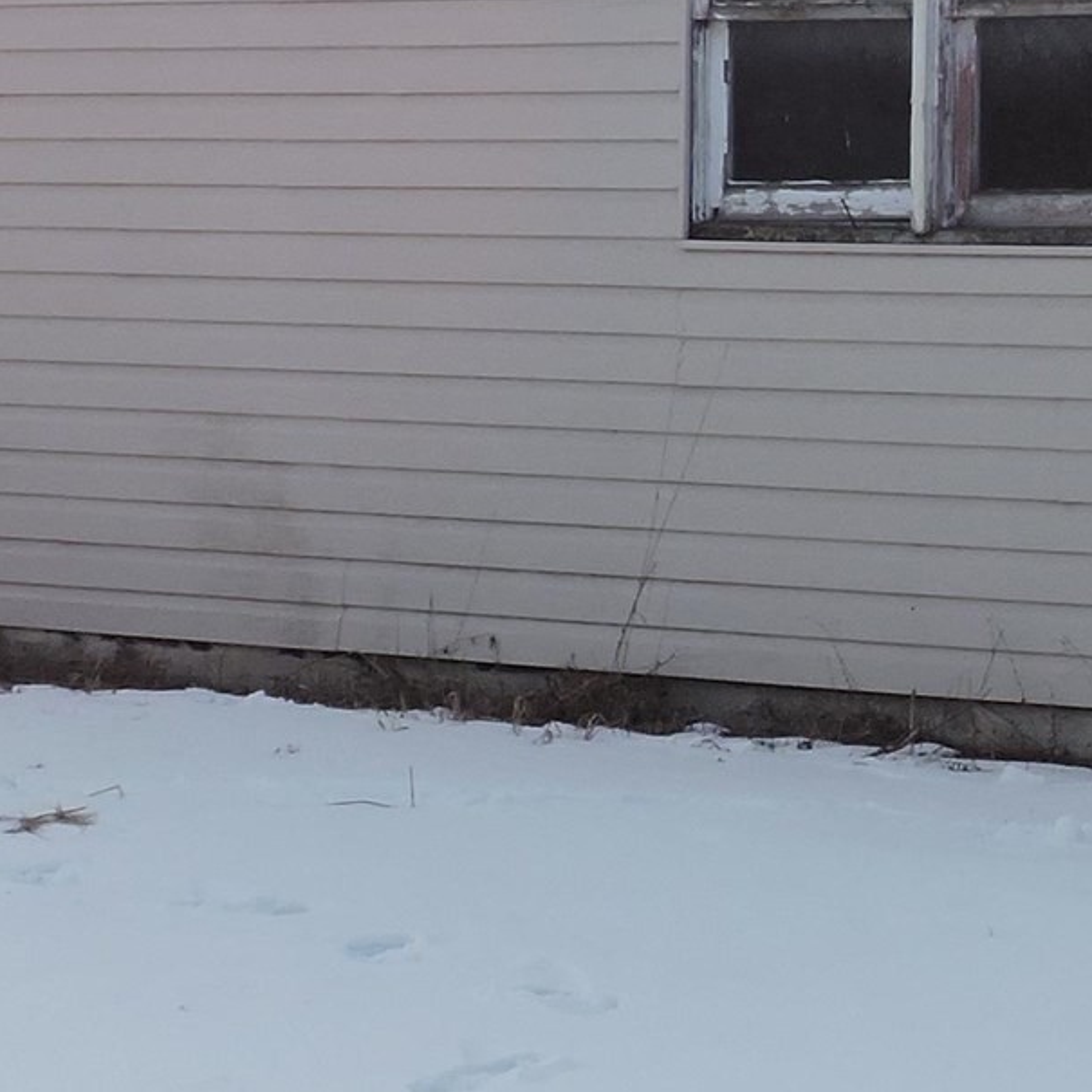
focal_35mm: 148
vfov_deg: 11.8
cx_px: 1556
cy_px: 415
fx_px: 5282
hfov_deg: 11.4
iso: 100
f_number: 3.2
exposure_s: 1/1250
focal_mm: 5.9
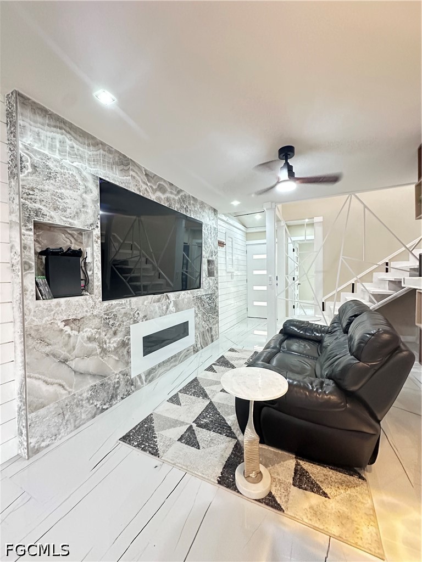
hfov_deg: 85.7
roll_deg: +0.2
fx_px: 228
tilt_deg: -1.0
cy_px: 281
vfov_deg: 102.1
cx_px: 211
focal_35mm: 14
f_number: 2.2
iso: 1000
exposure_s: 1/60
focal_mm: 2.22
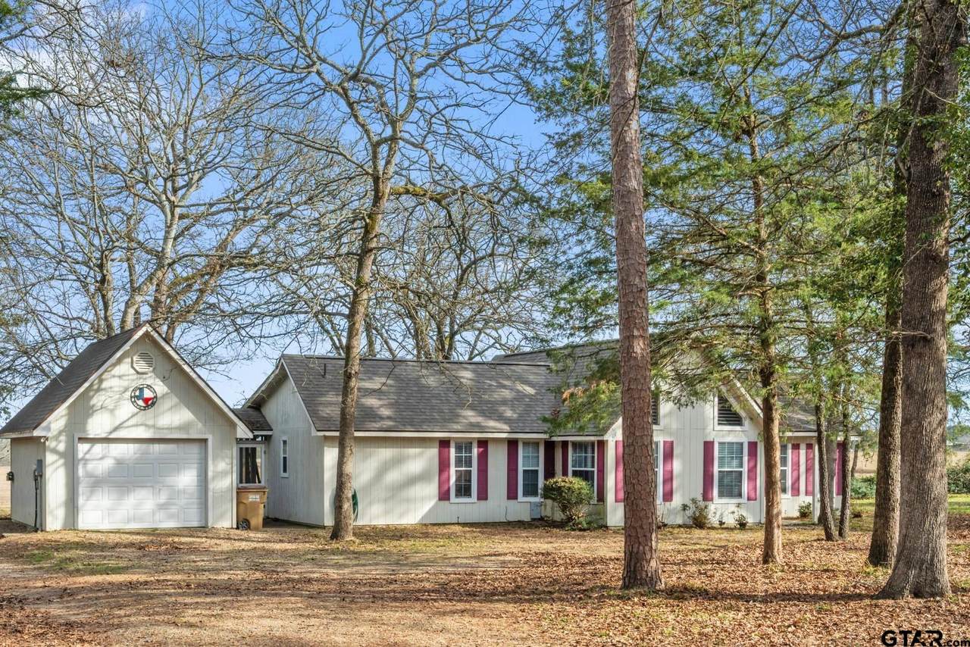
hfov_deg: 48.4
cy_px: 324
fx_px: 1078
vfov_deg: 33.4
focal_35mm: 40
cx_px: 485
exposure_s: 1/125
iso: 400
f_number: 16
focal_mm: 40
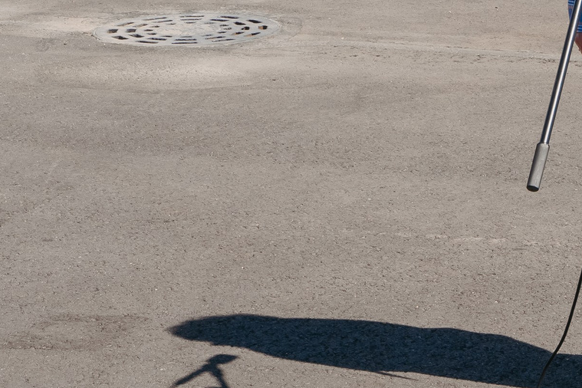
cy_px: -128
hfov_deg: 13.5
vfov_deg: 9.3
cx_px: 817
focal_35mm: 145
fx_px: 2344
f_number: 14
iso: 160
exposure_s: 1/125
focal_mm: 43
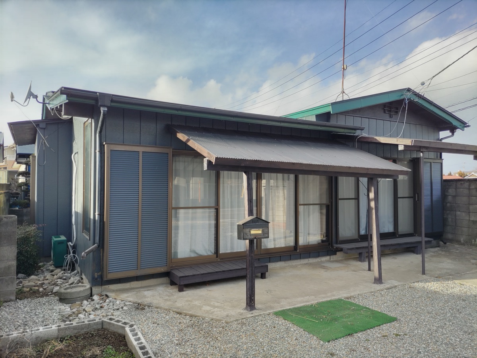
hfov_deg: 67.3
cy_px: 179
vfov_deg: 53.1
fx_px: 358
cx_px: 238
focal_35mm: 26
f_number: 1.79
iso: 81
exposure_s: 1/100
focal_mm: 4.8
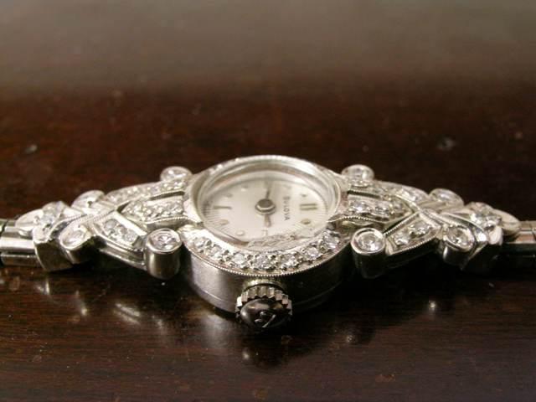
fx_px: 712
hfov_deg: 41.2
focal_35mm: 46
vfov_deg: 31.5
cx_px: 268
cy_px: 201
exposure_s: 1/3.4
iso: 200
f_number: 5.9
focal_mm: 9.5
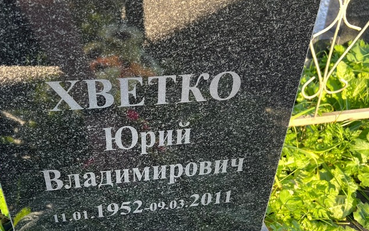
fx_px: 352
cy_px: 145
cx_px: 162
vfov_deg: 36.1
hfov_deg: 55.2
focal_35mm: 35
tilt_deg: -32.8
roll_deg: +3.9
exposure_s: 1/128
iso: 32
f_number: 1.5
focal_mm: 5.7
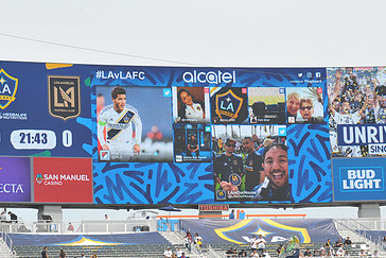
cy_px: 130
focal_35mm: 175
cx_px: 209
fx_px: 1877
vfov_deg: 7.9
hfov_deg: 11.7
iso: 200
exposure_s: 1/400
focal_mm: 110
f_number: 10
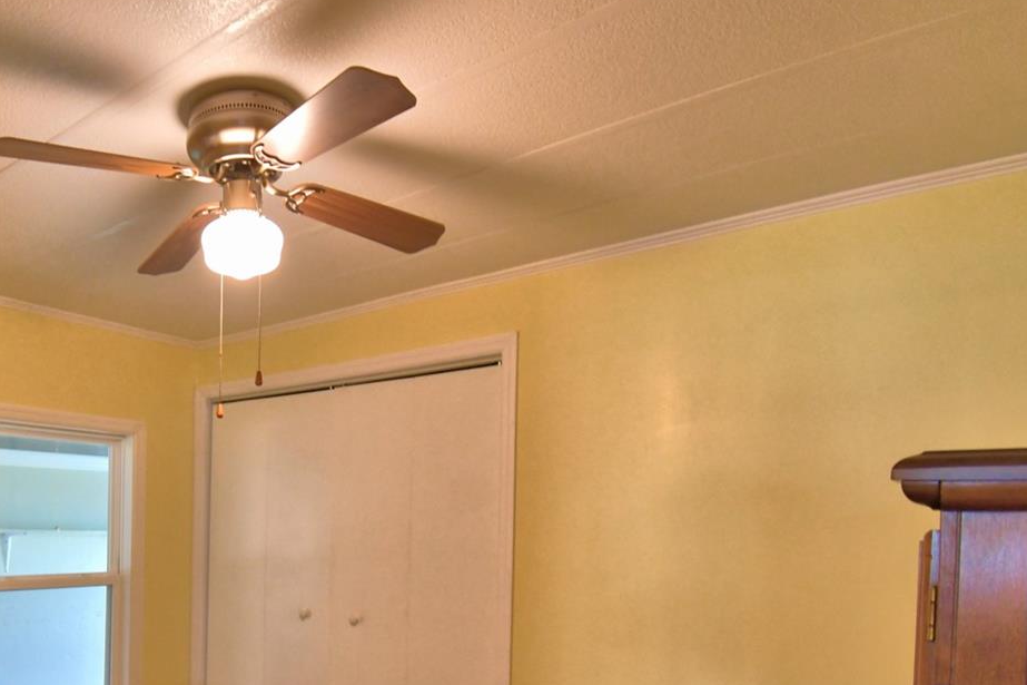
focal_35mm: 26
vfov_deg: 47.0
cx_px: 246
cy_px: 542
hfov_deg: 64.8
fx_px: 742
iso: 640
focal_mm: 10
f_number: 4.5
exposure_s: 1/30
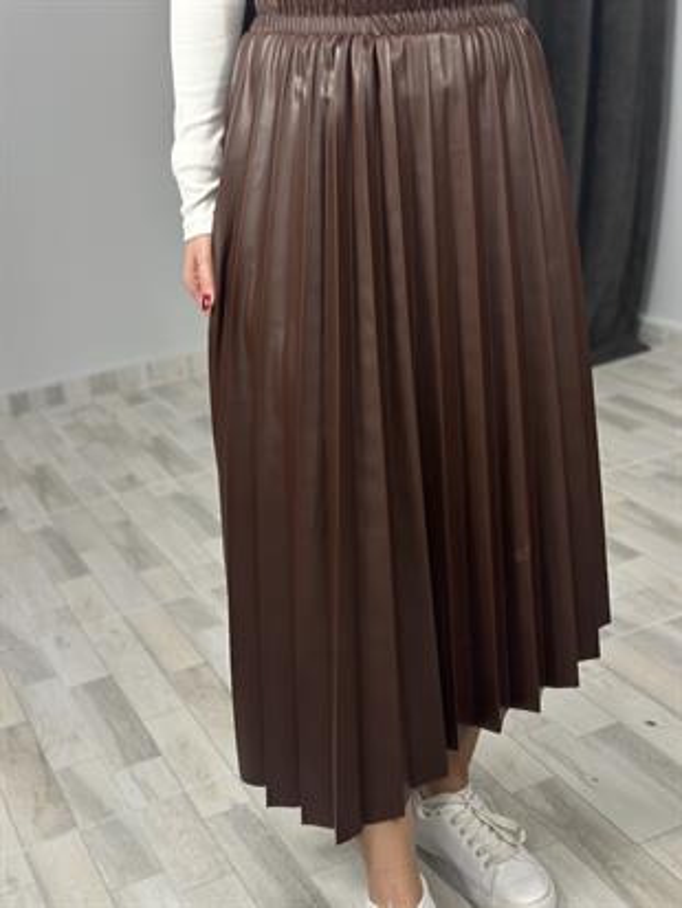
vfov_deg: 39.6
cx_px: 341
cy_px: 454
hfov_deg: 30.3
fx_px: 1260
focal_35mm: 48
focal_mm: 6.86
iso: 125
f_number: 1.78
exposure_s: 1/100
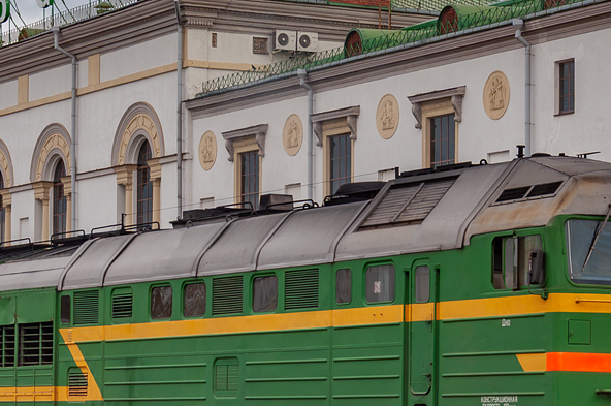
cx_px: 279
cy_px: 162
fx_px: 2576
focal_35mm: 152
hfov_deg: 13.5
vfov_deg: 9.0
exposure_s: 1/320
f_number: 7.1
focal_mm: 40
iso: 160
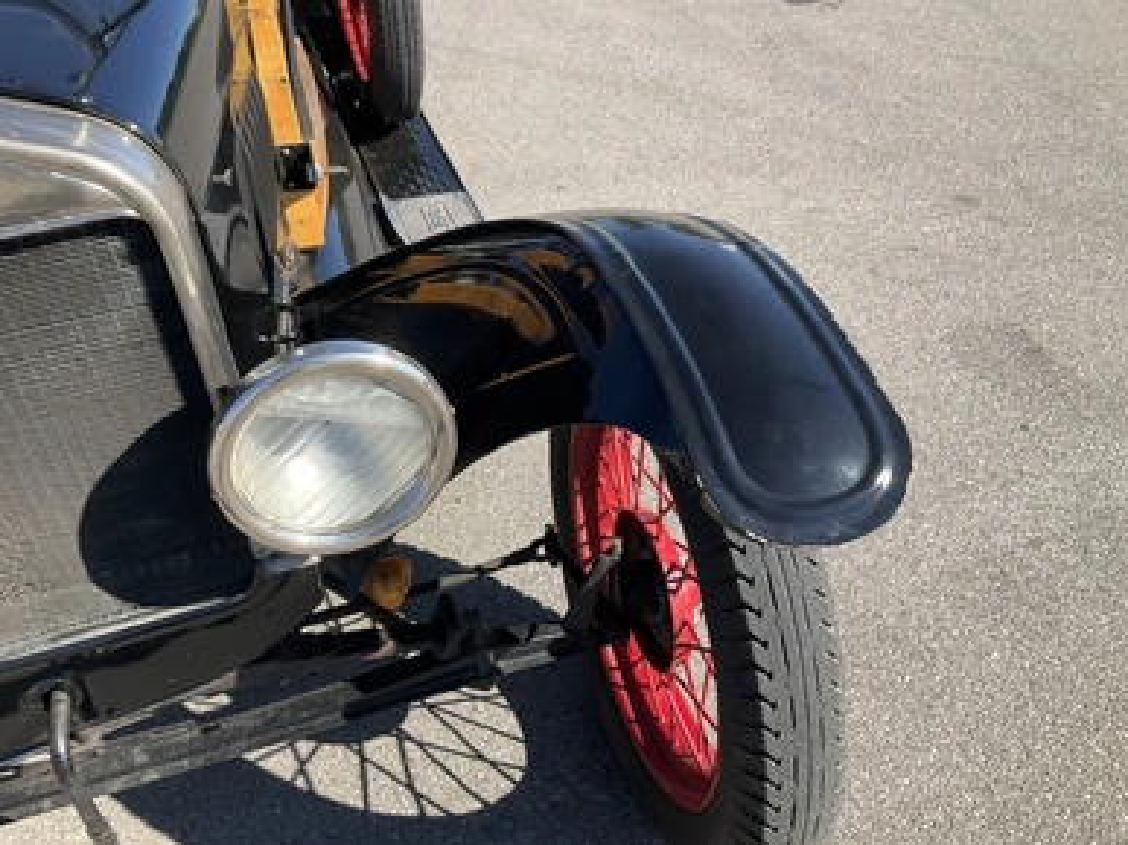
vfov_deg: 46.8
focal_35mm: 30
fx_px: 977
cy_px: 414
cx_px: 560
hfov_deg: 60.0
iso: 25
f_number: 1.8
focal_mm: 3
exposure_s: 1/842
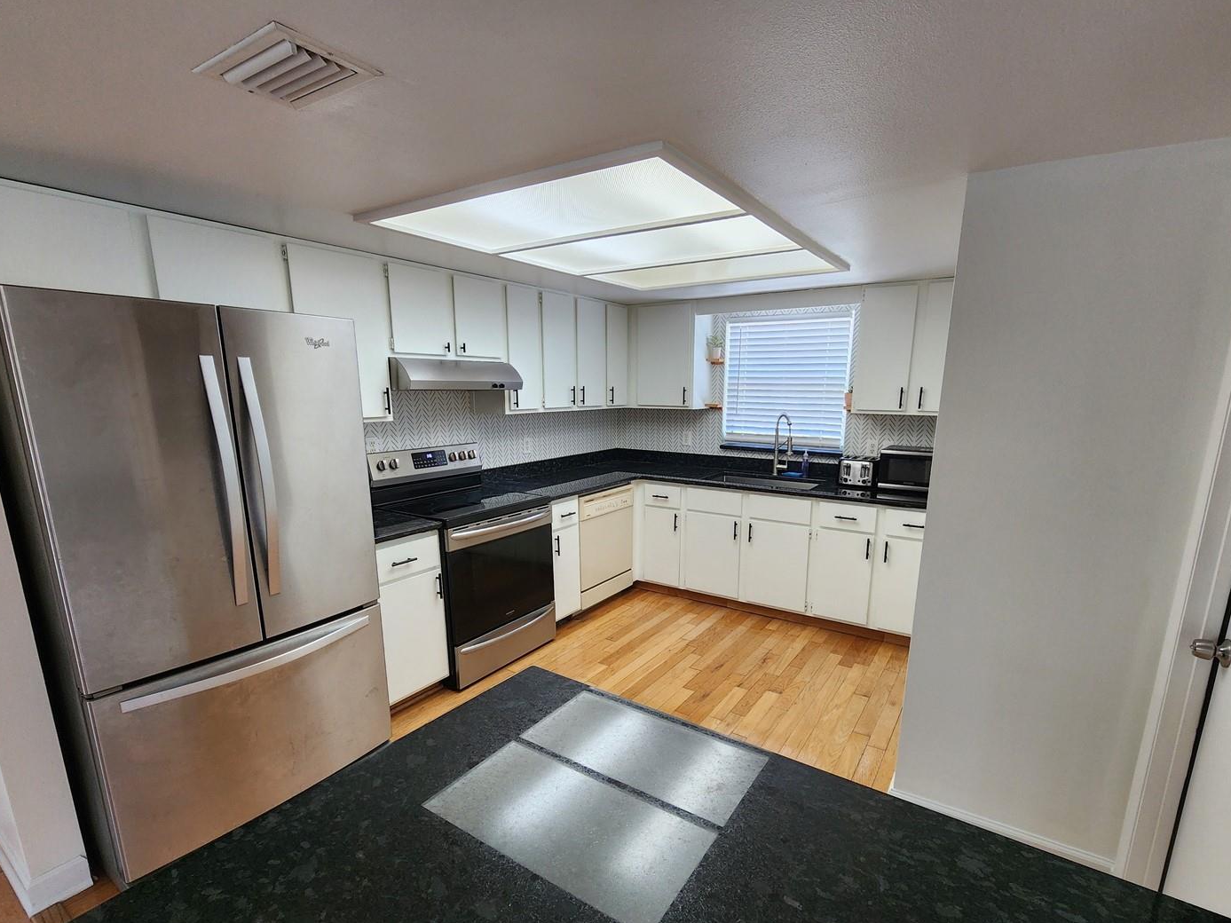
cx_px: 641
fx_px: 533
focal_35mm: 15
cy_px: 514
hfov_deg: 98.1
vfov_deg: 81.4
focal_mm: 2.2
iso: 160
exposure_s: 1/60
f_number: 2.2
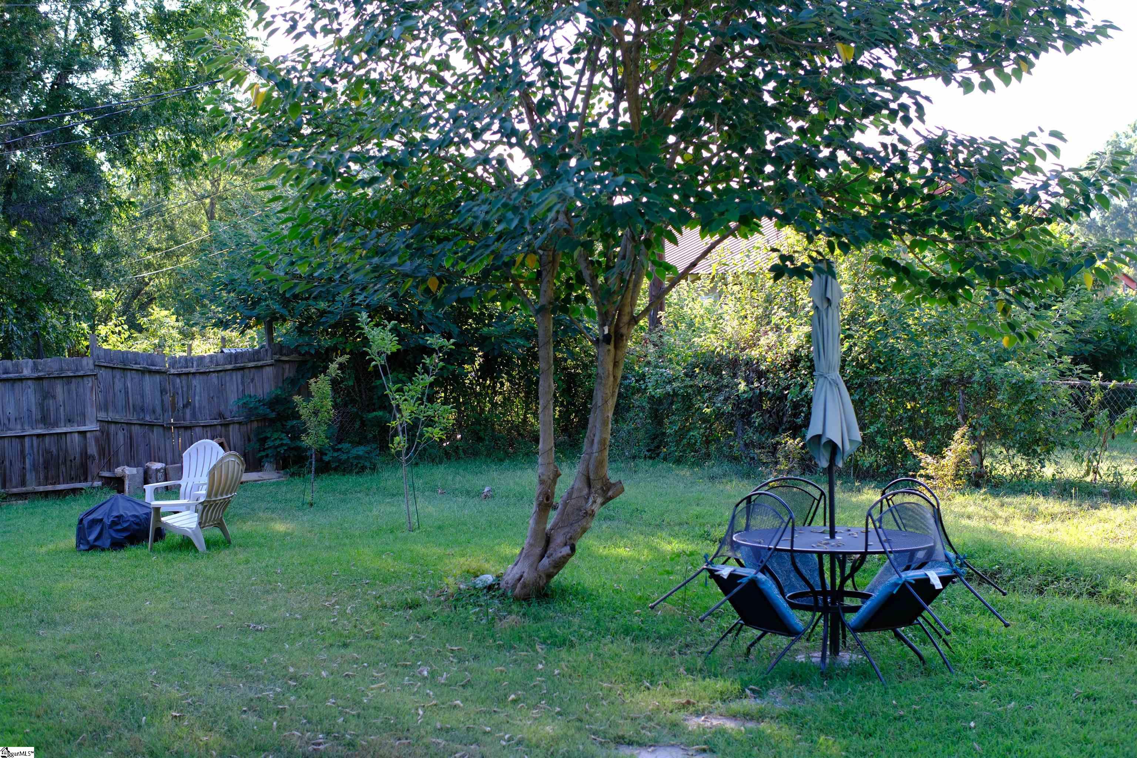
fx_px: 1421
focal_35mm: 45
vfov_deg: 29.9
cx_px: 568
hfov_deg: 43.6
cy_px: 379
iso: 200
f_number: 2.8
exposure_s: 1/250
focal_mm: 30
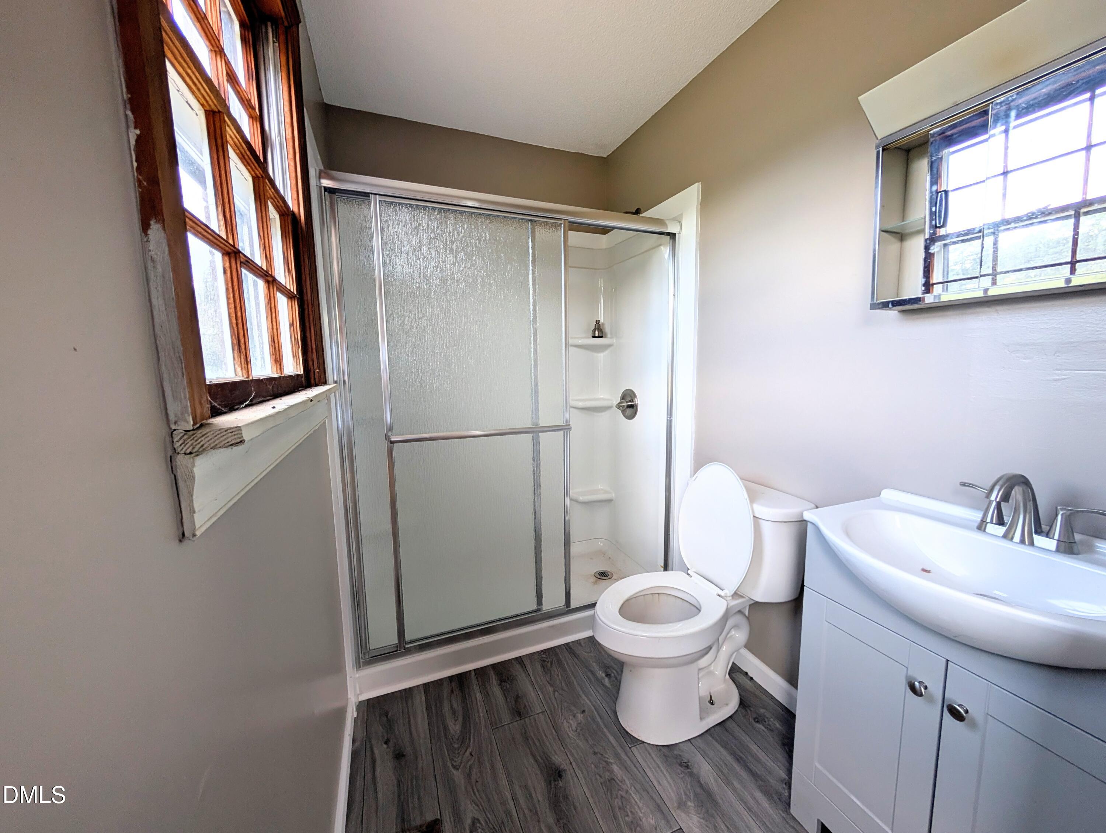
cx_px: 553
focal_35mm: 12
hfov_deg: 110.5
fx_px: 384
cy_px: 416
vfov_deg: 94.6
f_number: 1.7
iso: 63
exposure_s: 1/122
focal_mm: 2.02
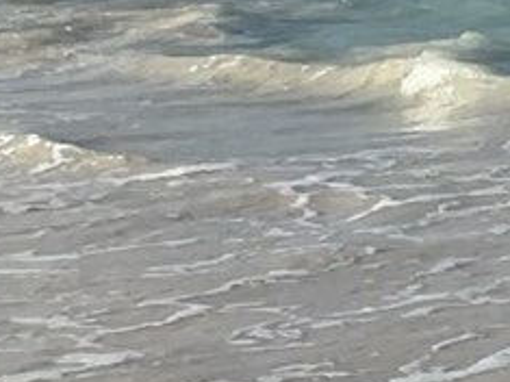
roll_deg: +1.3
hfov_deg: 9.2
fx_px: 2930
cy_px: -451
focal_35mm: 199
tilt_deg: +4.6
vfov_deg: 7.1
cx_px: 1092
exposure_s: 1/3788
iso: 25
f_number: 1.8
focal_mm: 4.25
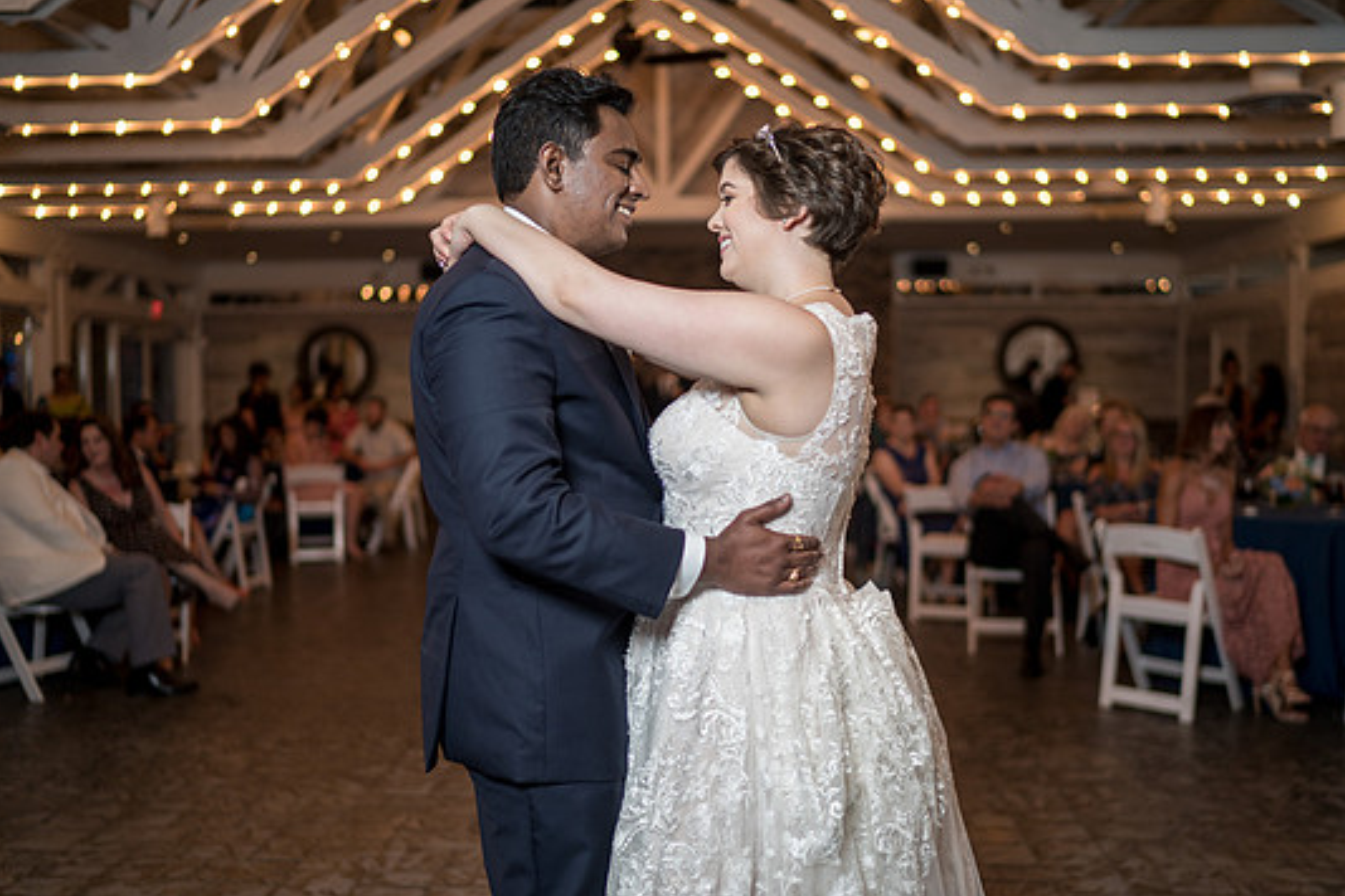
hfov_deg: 50.7
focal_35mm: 38
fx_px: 1420
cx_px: 690
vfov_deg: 35.1
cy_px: 459
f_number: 1.4
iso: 200
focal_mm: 35
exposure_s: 1/200
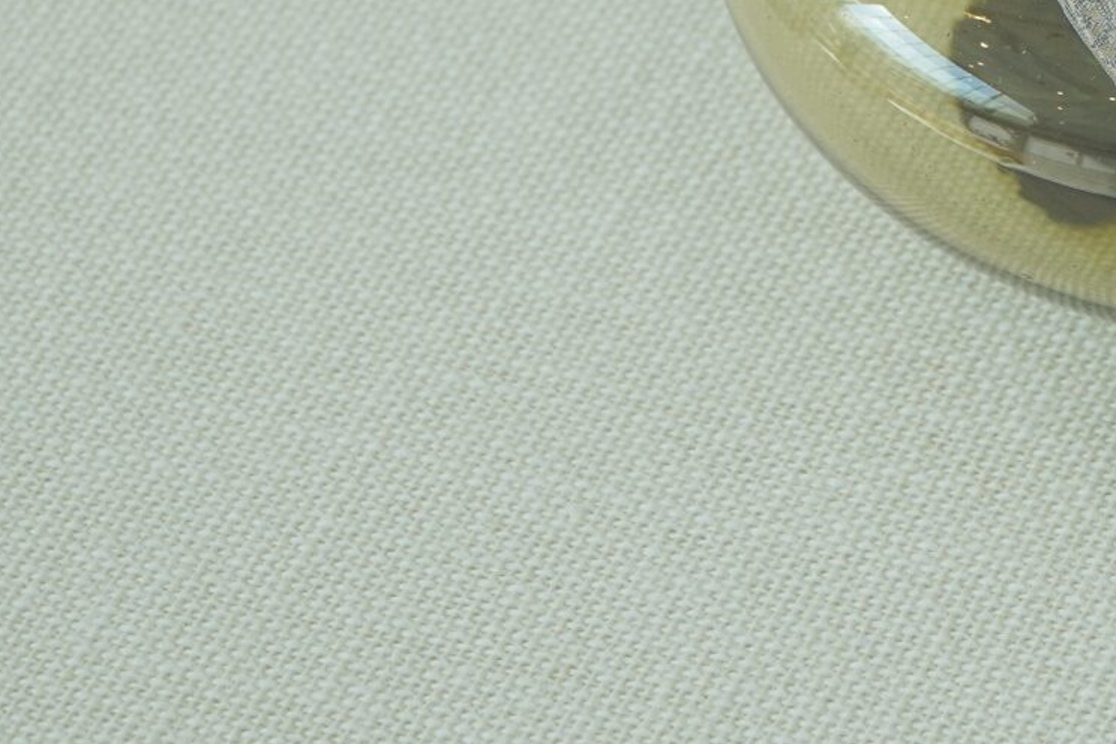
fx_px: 6115
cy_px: -126
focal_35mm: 197
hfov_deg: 10.3
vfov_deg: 6.9
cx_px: 1262
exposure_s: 1/80
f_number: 6.3
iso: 160
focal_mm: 51
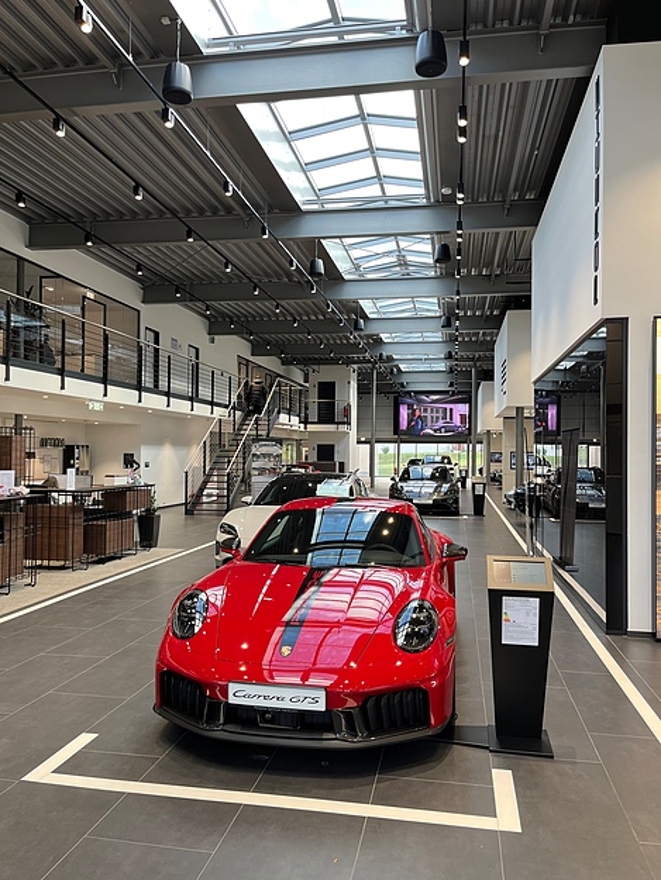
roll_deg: +0.0
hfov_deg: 53.1
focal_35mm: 26
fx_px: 662
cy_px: 440
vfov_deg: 67.3
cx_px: 330
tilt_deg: +0.9
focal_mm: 5.1
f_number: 1.6
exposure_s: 1/100
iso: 50
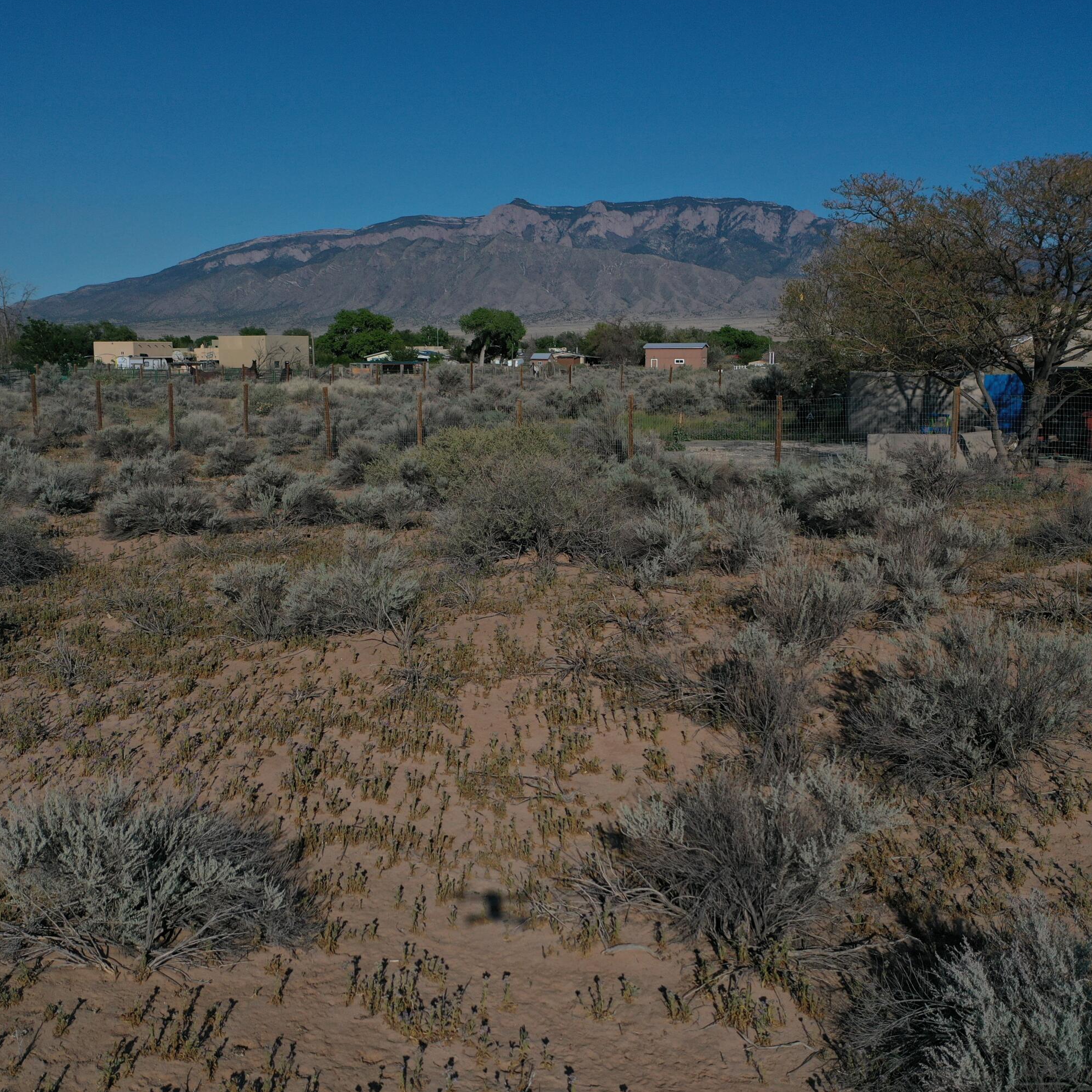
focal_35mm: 36
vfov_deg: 46.0
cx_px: 464
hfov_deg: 45.9
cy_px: 542
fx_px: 1285
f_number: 2.8
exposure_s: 1/6400
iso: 100
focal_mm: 10.26
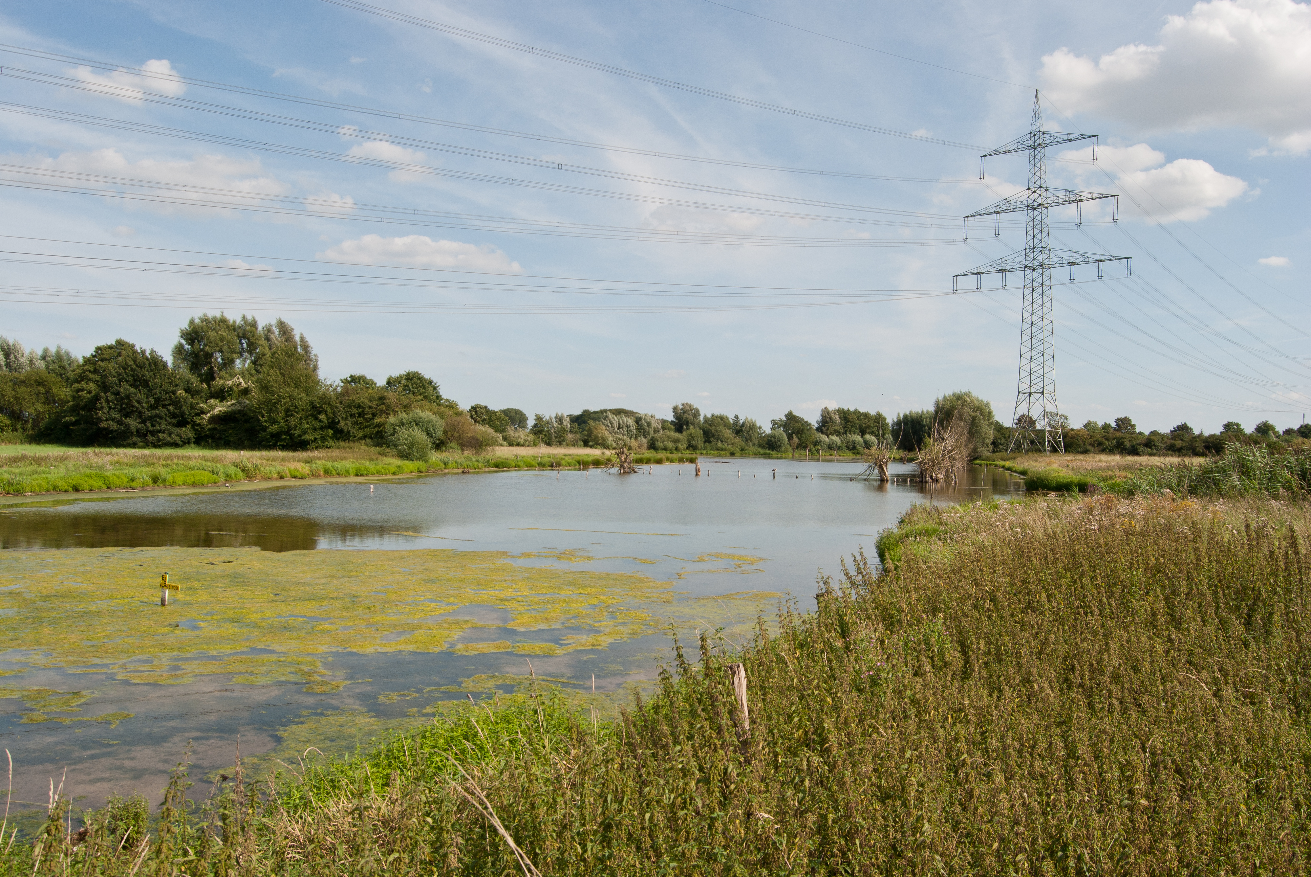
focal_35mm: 27
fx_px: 984
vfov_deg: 48.0
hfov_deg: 67.3
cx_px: 656
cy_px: 438
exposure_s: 1/200
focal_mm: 18
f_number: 9
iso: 100
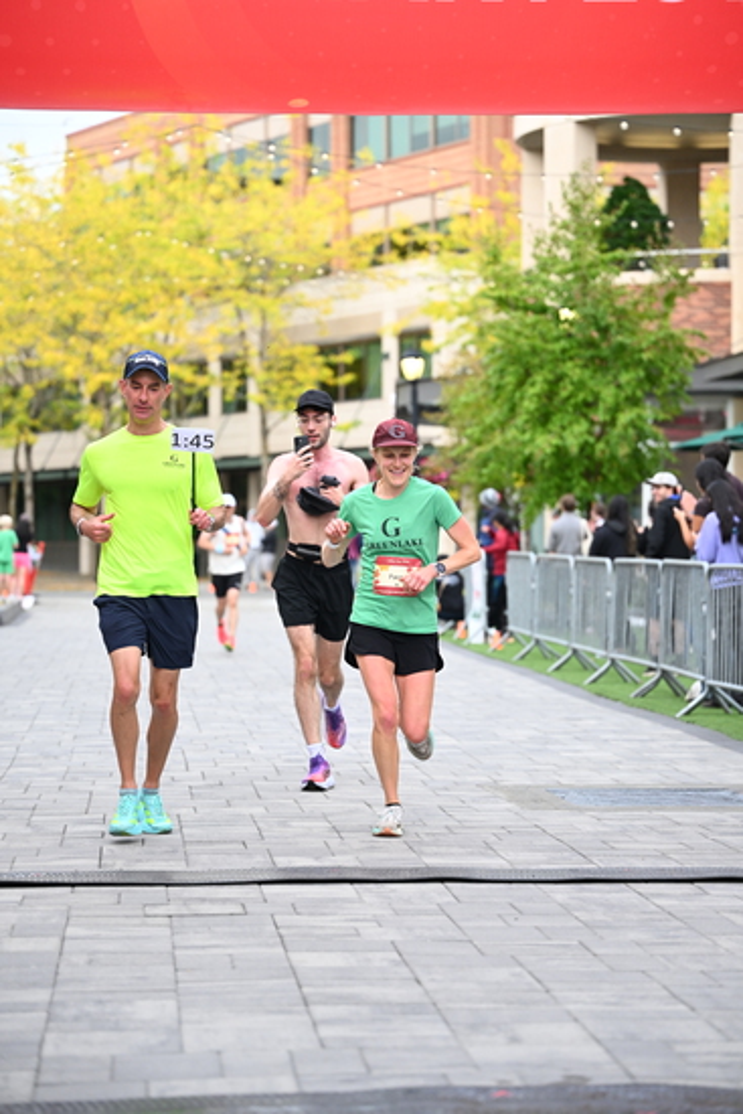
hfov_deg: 14.7
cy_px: 557
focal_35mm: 93
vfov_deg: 21.9
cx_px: 372
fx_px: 2877
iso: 1000
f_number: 2.8
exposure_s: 1/1600
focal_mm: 93
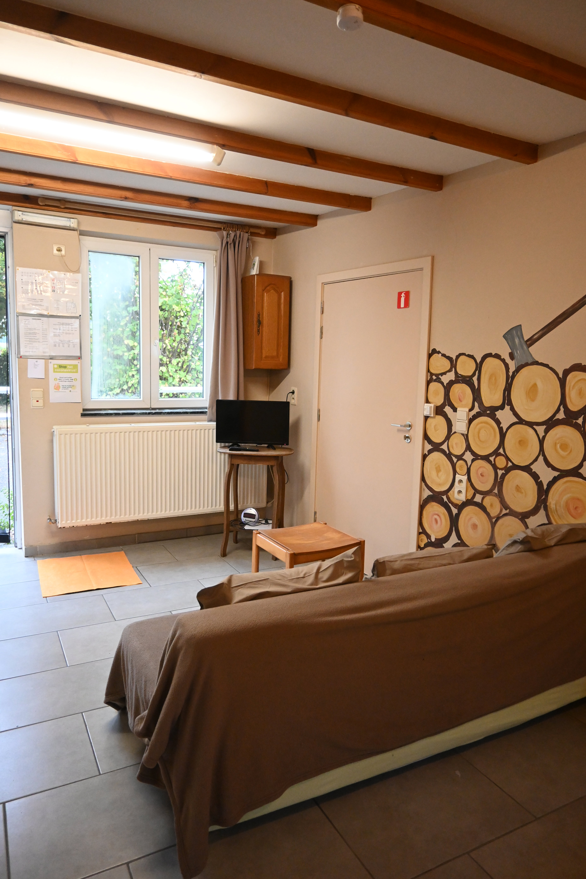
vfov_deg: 73.7
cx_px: 293
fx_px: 586
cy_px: 440
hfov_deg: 53.1
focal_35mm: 24
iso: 2800
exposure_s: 1/125
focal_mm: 16
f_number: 3.5
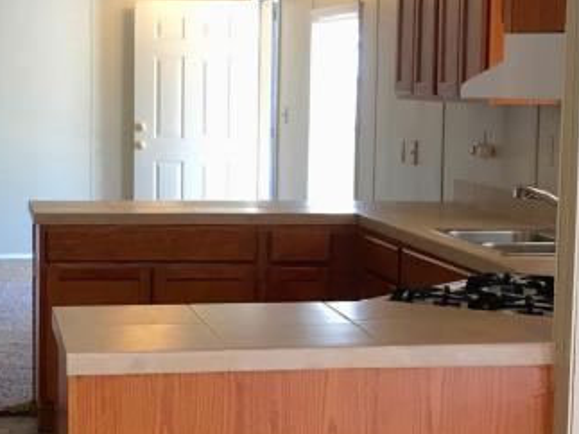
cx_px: 152
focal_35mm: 92
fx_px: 1538
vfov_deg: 16.0
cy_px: 253
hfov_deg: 21.2
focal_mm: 4.15
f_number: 2.2
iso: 50
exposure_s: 1/30
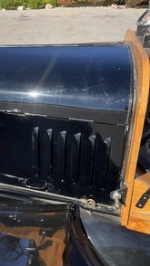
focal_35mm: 43
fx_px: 305
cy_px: 132
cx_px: 36
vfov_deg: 47.4
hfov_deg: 27.3
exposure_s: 1/781
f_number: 1.8
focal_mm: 3
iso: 25
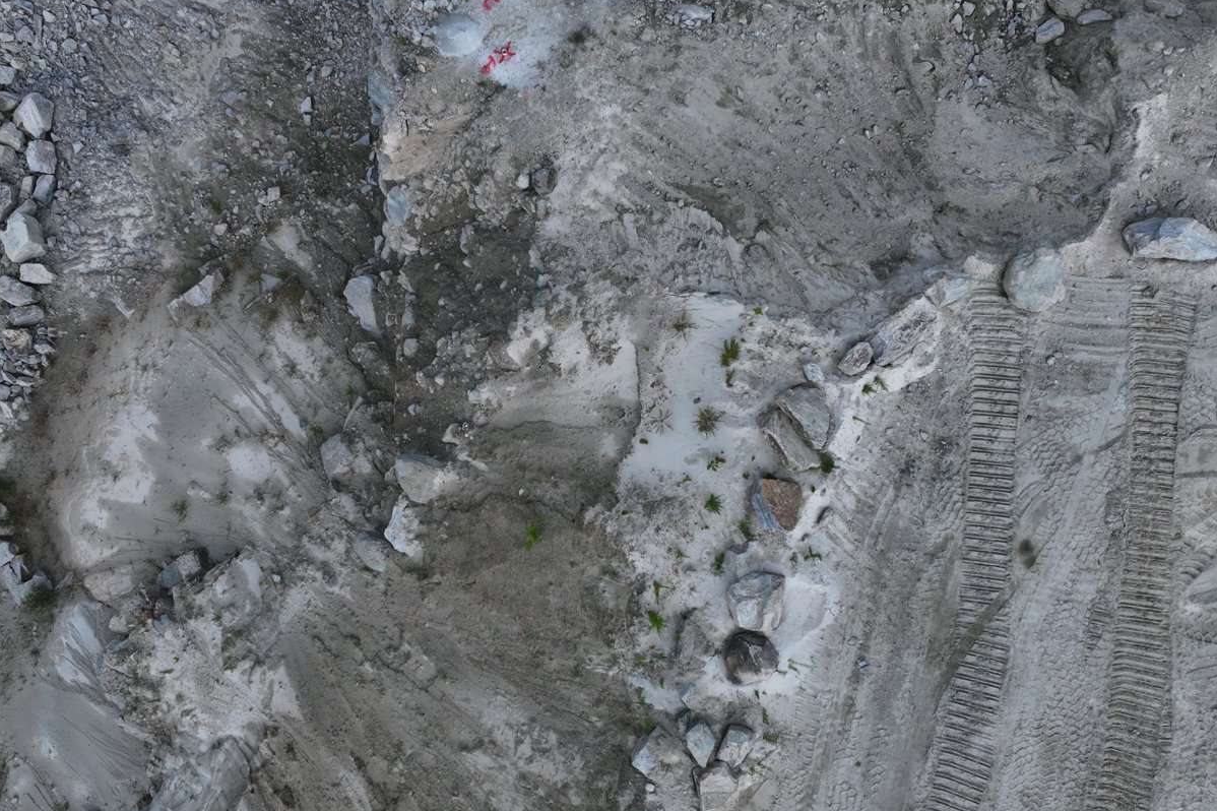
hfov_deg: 71.5
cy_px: 398
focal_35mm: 25
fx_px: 845
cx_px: 608
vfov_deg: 51.3
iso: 100
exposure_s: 1/2000
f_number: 2.8
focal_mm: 12.29
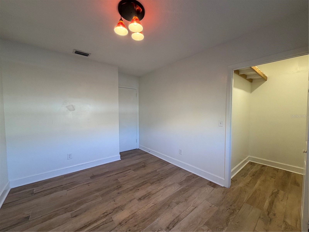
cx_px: 154
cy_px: 116
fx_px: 125
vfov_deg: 85.7
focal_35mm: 14
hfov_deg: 102.1
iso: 200
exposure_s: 1/60
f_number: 2.2
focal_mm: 2.22
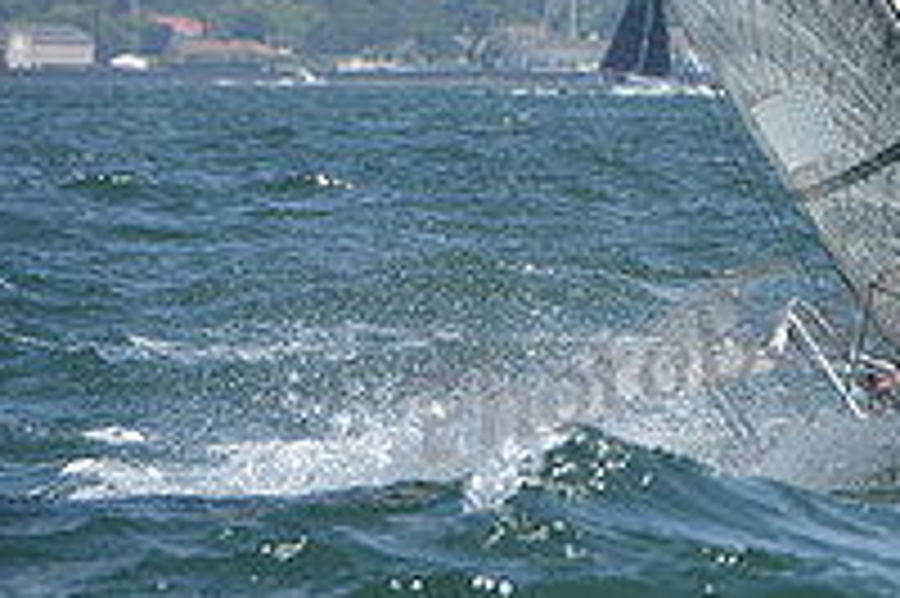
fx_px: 14488
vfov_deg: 2.4
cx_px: 1278
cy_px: 52
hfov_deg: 3.5
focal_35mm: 580
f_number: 8
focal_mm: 200
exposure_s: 1/1250
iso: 250
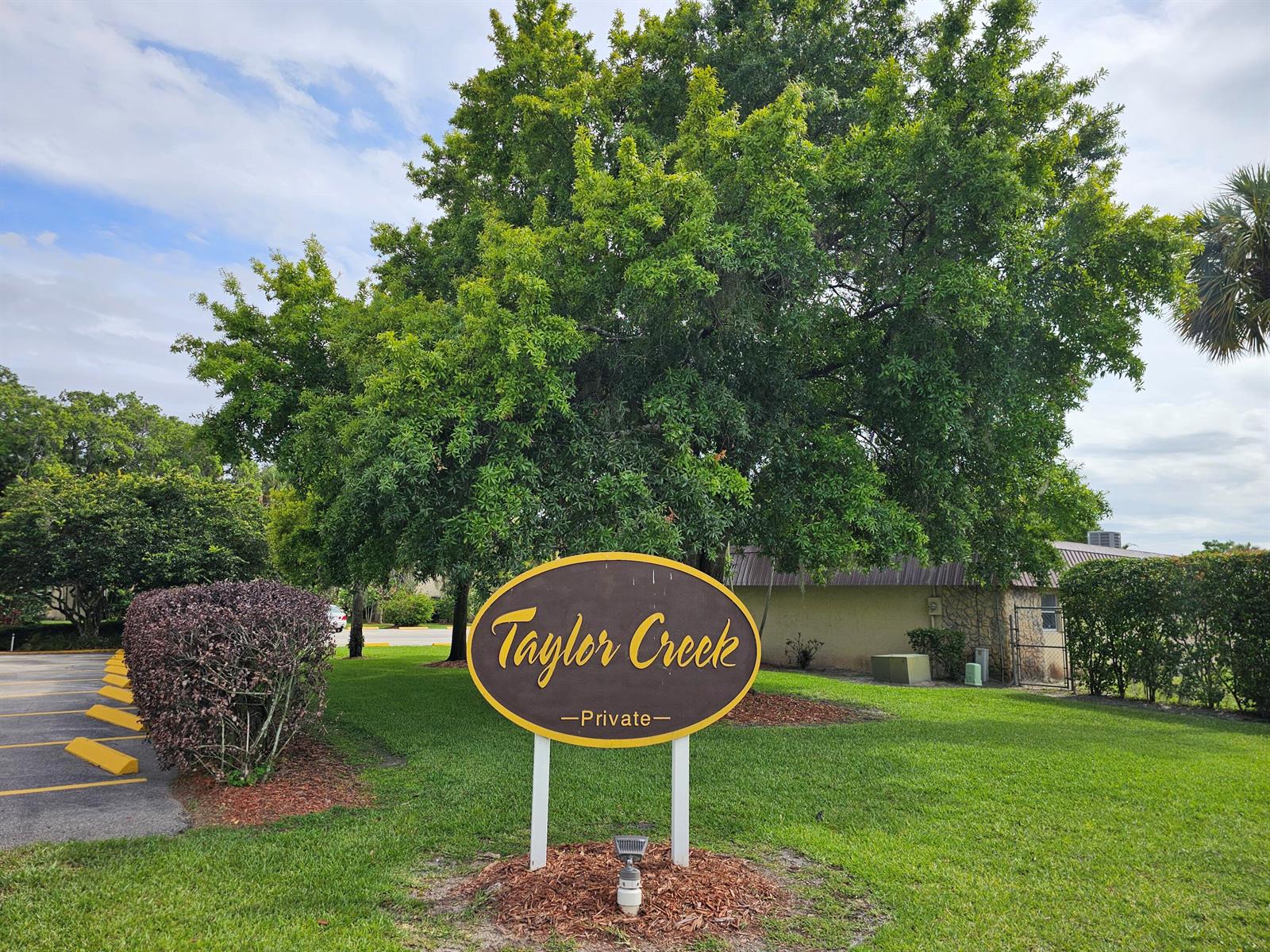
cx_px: 635
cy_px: 476
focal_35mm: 23
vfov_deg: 58.9
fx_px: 844
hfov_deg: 73.9
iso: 10
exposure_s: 1/684
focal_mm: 6.3
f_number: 1.7
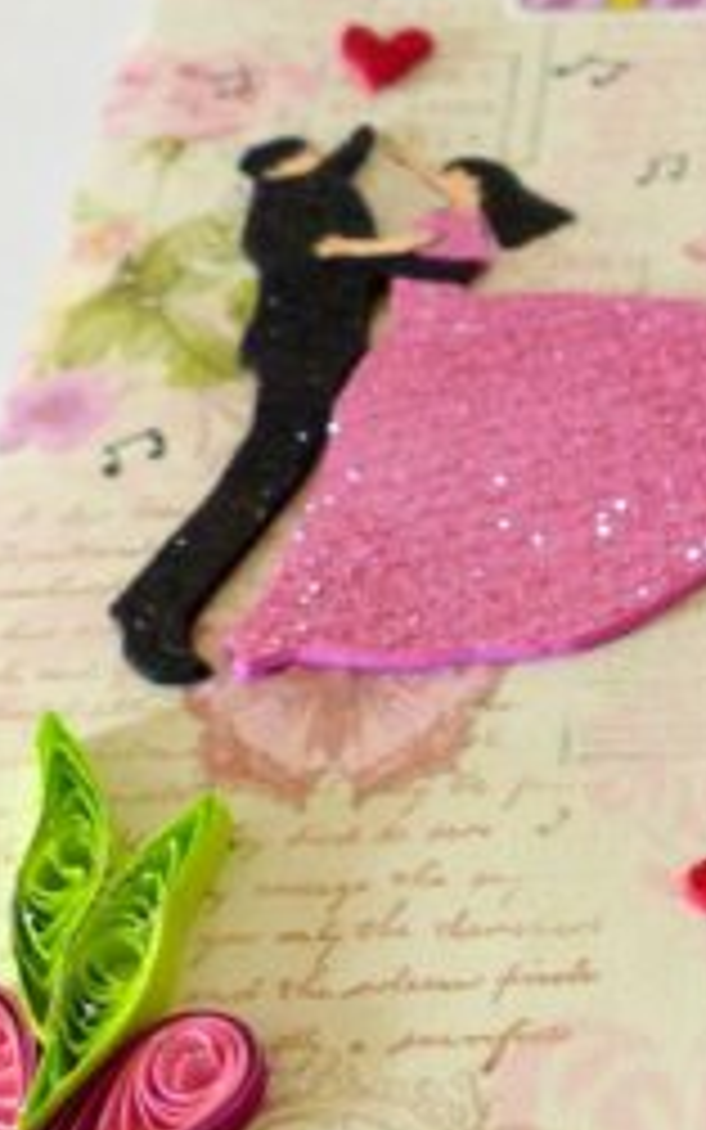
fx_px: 2492
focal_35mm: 81
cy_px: 428
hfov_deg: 14.9
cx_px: 1079
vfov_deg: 25.4
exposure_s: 1/60
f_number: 2.8
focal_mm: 5.7
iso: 250
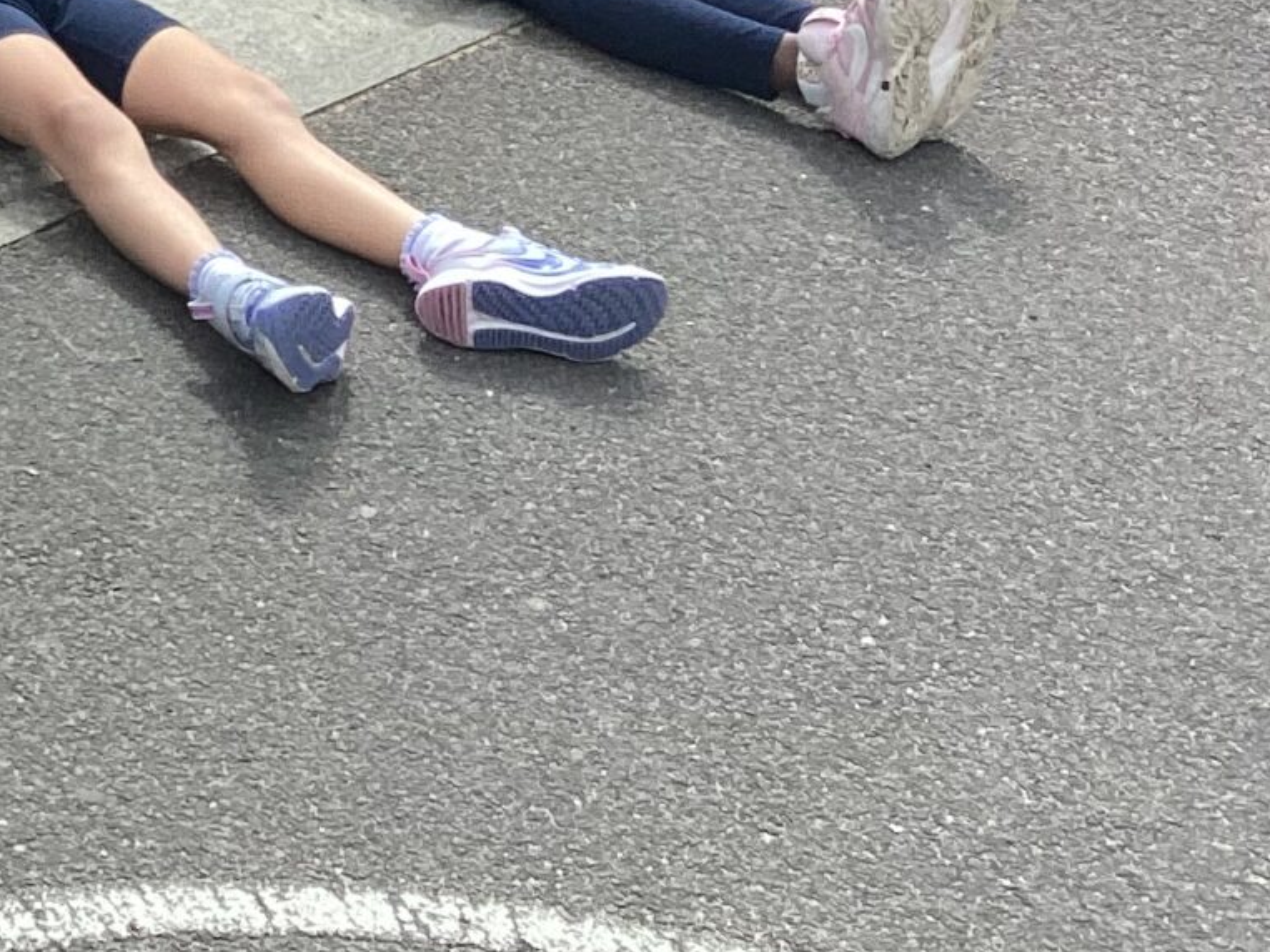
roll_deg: -2.4
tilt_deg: -18.4
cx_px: -642
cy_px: -364
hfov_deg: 17.1
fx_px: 3815
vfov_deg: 13.6
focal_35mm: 104
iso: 25
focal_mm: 3.3
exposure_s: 1/574
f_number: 2.4
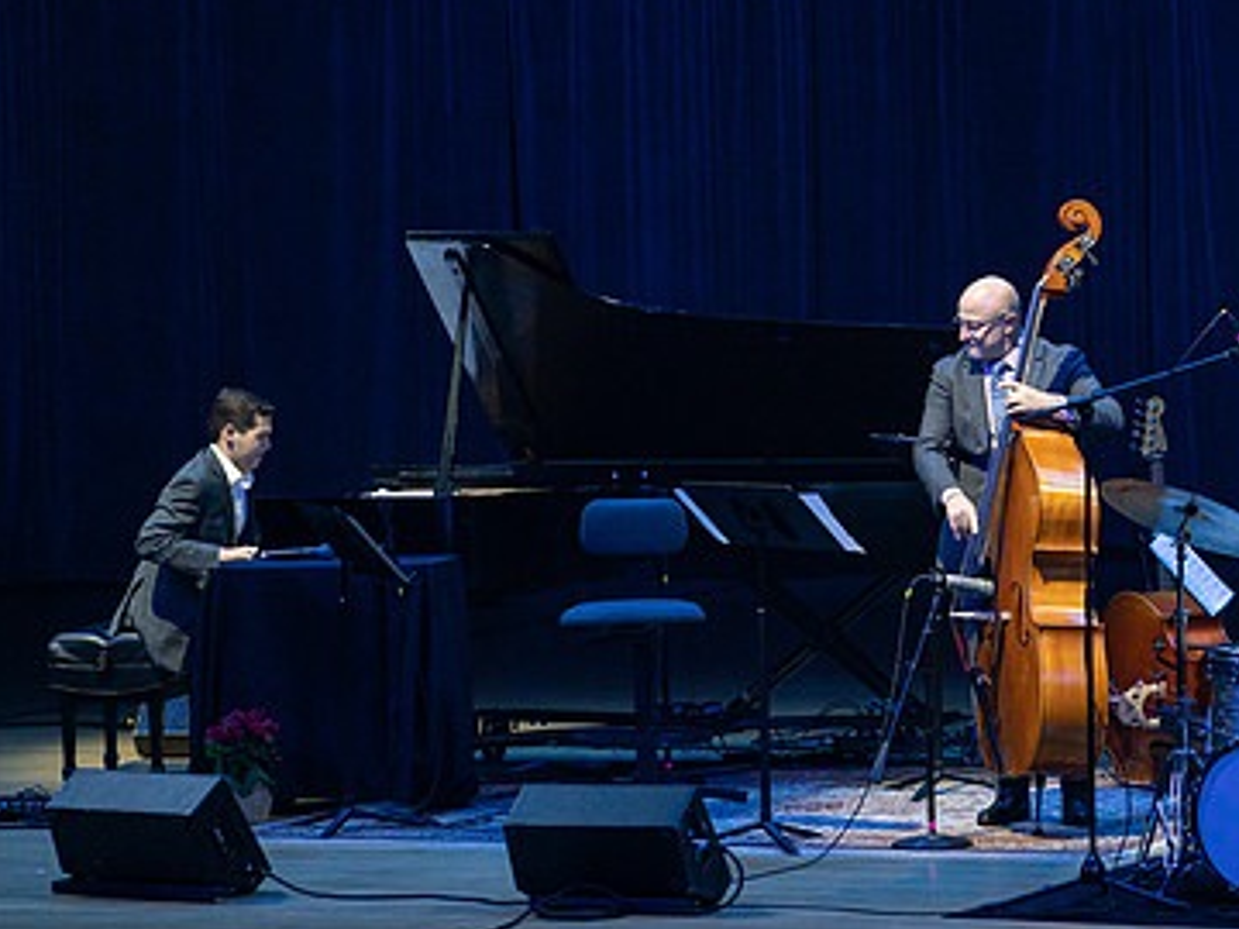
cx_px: 977
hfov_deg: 8.1
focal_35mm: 245
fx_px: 8769
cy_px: 456
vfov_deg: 6.1
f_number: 7.1
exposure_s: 1/250
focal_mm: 158
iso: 2500
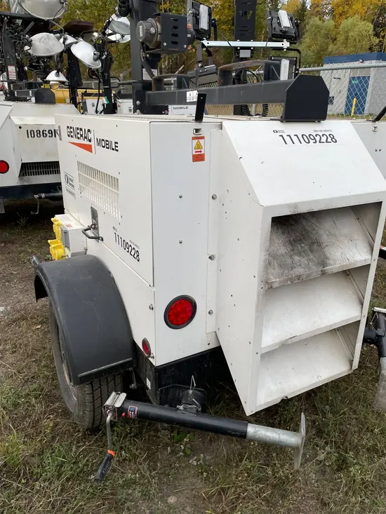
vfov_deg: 67.3
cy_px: 257
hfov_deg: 53.1
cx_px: 193
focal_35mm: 26
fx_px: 386
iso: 50
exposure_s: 1/855
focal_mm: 4.2
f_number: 1.6
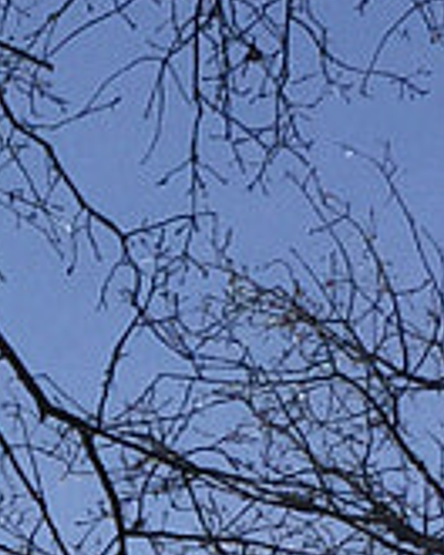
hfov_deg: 5.5
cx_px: -535
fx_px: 4517
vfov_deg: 6.9
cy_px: 965
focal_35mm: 275
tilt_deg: +77.9
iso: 32
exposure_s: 1/2825
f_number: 2.2
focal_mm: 4.15
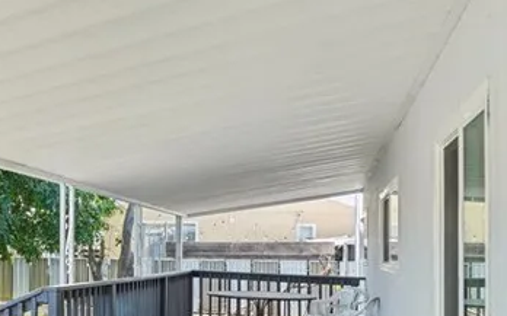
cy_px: 252
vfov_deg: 31.9
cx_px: 66
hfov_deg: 46.3
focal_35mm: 39
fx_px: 539
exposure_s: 1/30
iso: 100
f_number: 8
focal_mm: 13
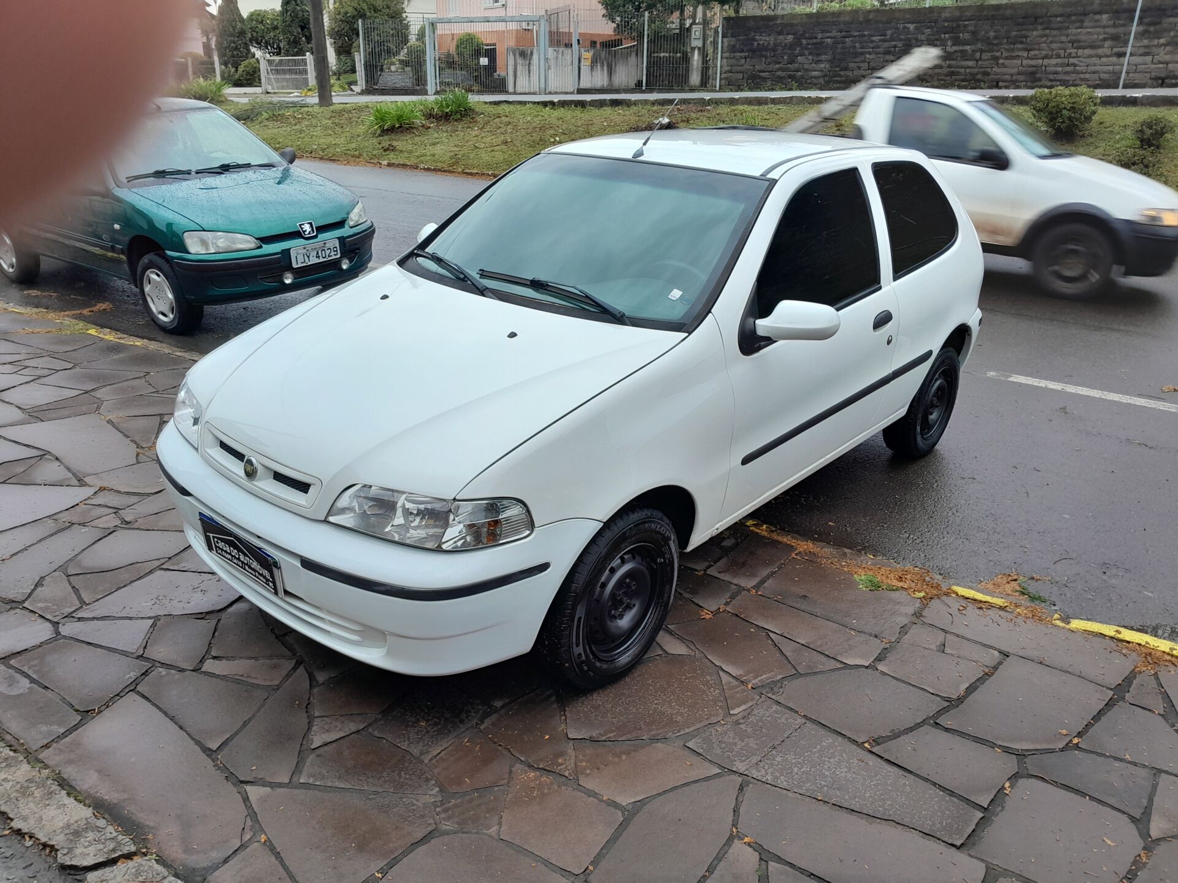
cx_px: 589
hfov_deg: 67.3
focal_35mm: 26
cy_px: 442
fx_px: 885
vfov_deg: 53.1
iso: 40
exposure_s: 1/120
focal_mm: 3.98
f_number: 1.8
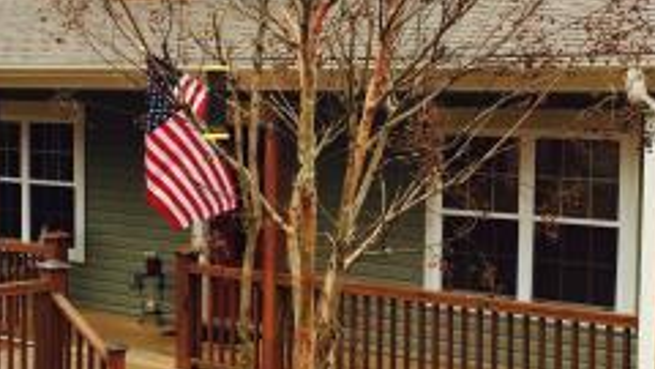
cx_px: 284
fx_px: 1372
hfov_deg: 26.8
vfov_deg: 15.3
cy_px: 191
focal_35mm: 79
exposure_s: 1/746
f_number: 2.2
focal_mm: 4.12
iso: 32
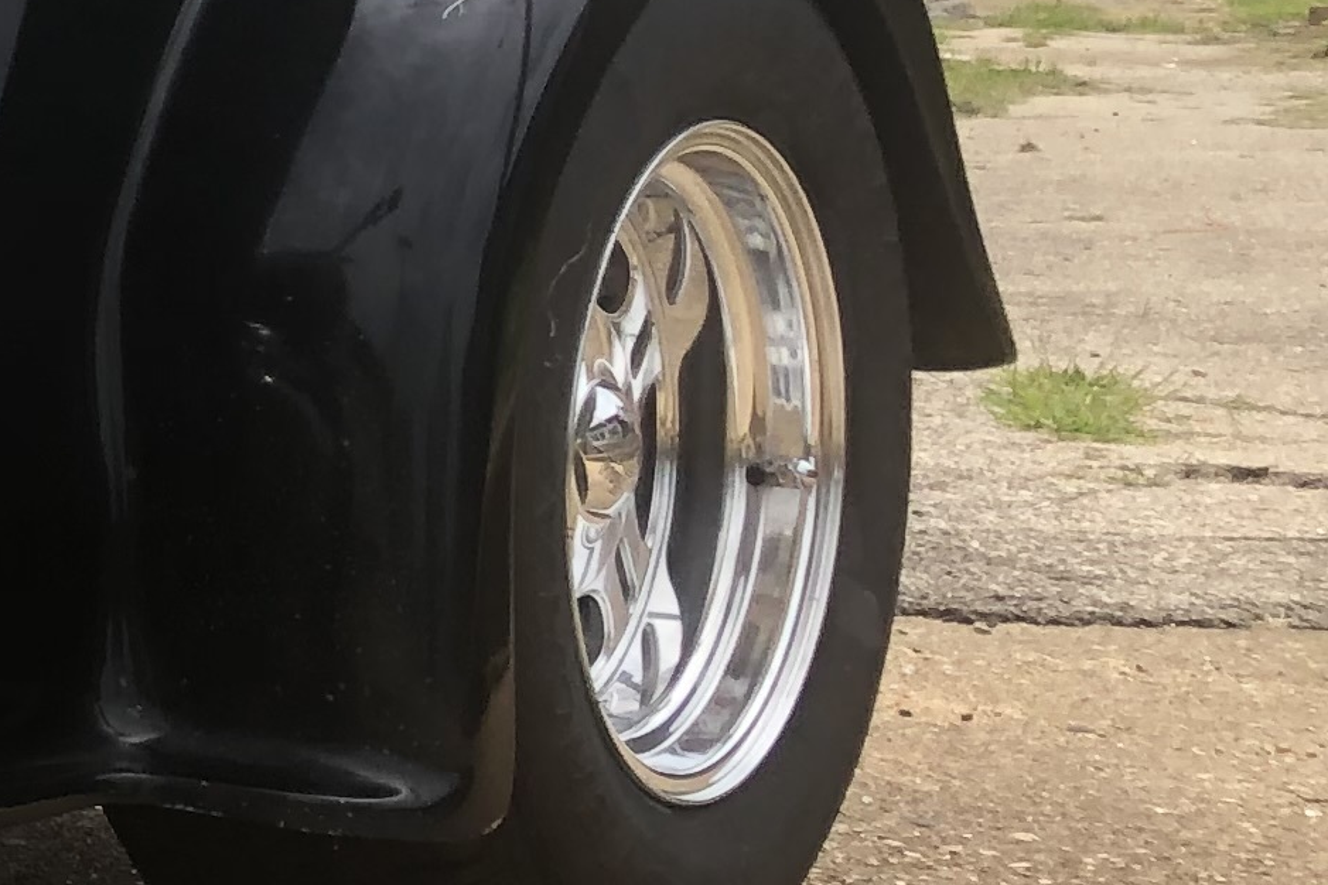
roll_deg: +0.6
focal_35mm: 125
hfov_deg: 13.7
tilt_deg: -0.8
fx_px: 4611
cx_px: -1410
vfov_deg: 10.9
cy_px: 14
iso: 20
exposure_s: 1/1116
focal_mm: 4
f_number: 1.8
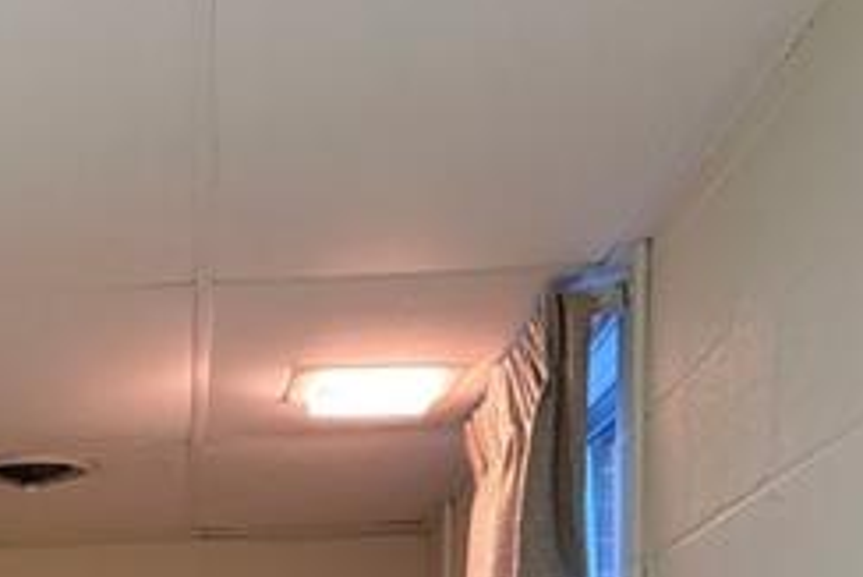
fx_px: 2039
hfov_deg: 22.8
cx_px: -35
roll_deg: +0.2
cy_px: 945
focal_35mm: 85
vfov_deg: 14.6
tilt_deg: -3.3
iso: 250
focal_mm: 5.96
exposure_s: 1/60
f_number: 1.6
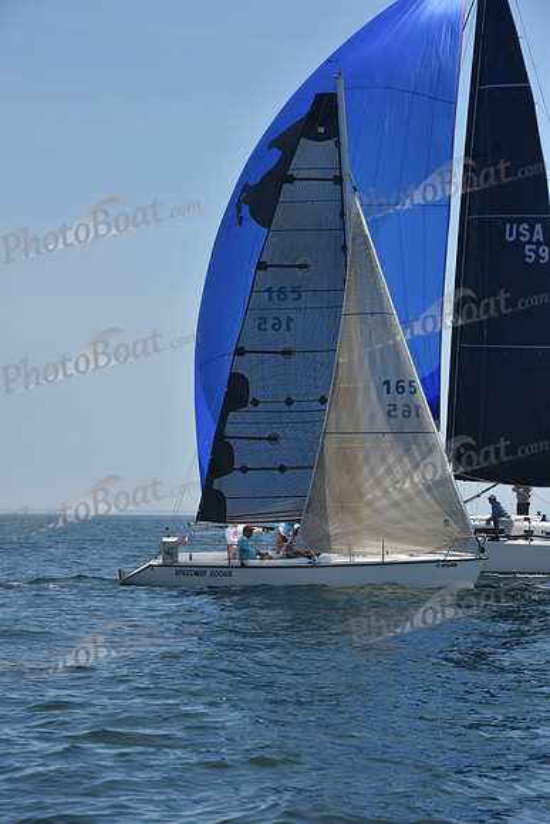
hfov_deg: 8.9
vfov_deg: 13.2
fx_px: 3550
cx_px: 275
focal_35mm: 155
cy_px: 412
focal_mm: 155
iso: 320
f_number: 13
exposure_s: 1/800
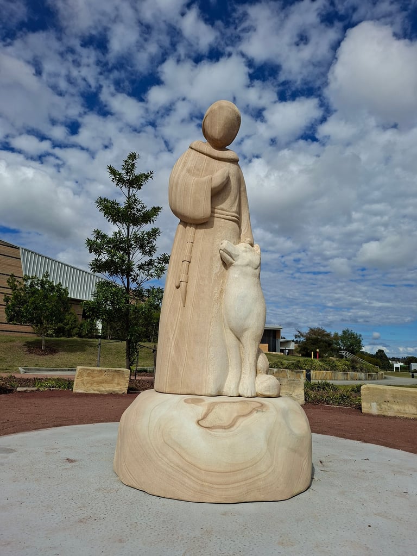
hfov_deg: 58.9
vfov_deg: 73.9
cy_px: 278
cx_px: 208
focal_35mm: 23
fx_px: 369
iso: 50
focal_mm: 5.54
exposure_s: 1/3021
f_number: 1.8
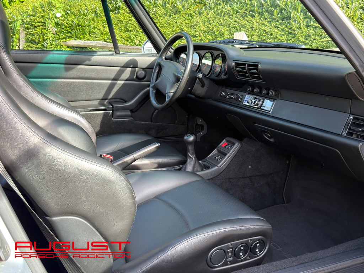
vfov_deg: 40.7
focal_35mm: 35
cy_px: 136
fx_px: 368
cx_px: 182
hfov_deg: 52.6
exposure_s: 1/290
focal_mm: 6.76
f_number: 1.78
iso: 80
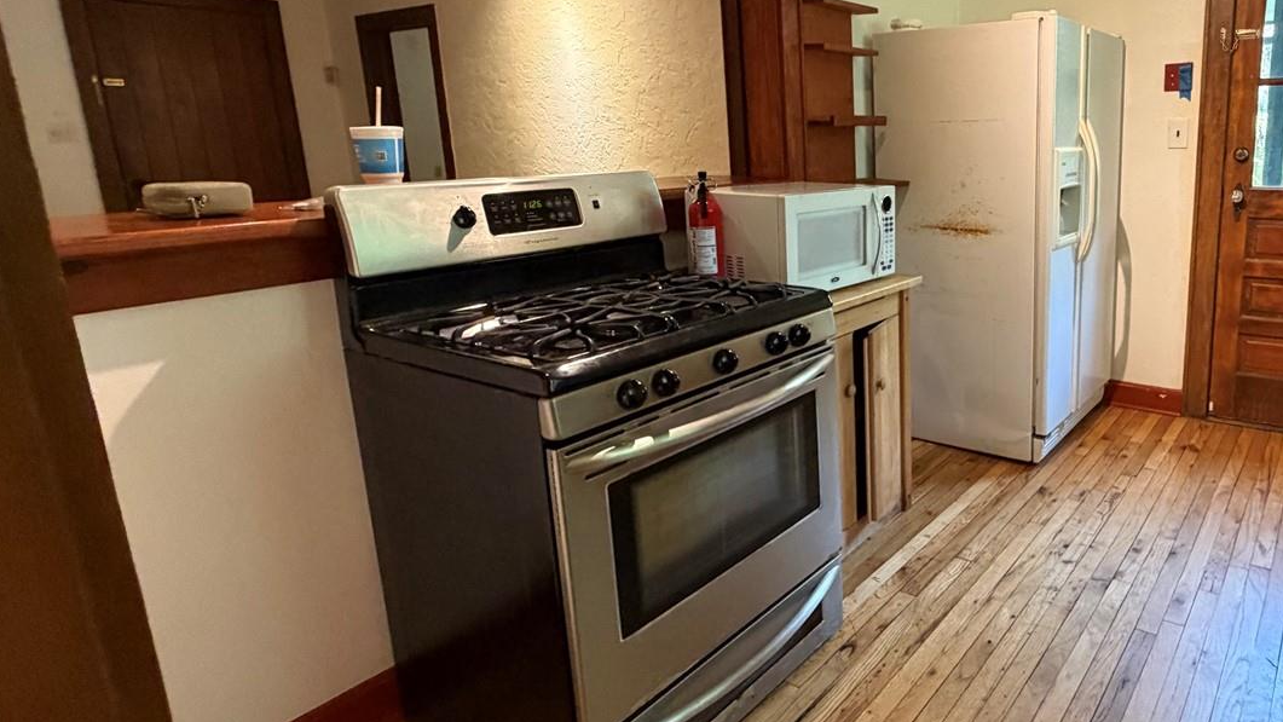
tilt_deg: -11.7
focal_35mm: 23
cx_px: 920
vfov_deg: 49.2
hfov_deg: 74.5
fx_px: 783
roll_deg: +1.6
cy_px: 291
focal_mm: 2.22
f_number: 2.2
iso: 500
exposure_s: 1/60
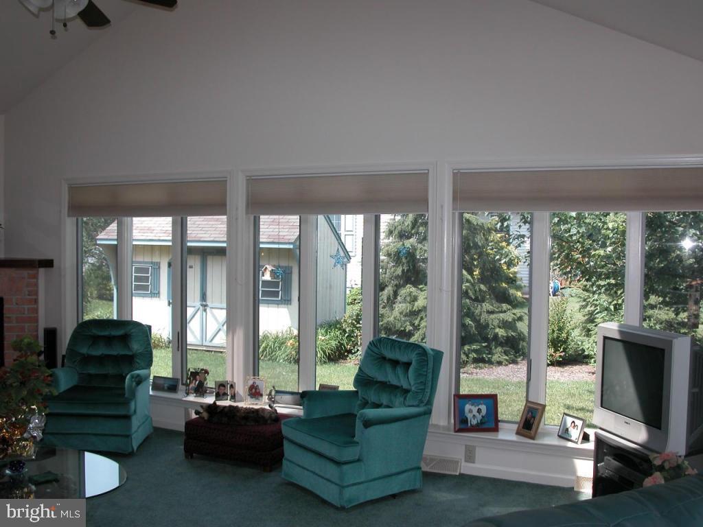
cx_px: 352
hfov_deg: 52.6
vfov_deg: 40.7
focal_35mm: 35
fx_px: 711
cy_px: 264
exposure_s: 1/110
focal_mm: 8.9
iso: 100
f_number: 4
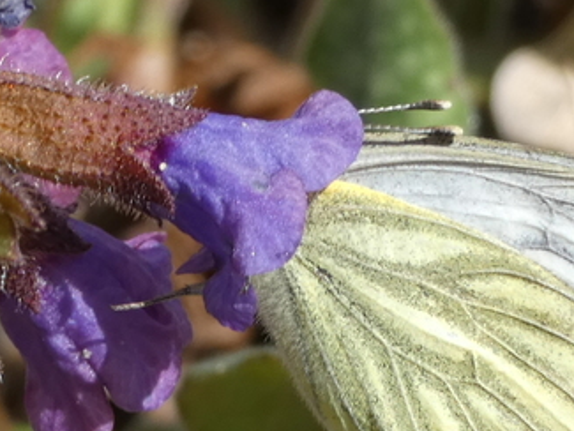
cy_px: 161
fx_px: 7365
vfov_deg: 3.4
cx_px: 172
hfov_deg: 4.5
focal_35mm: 444
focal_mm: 30.2
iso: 80
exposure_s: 1/80
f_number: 5.5
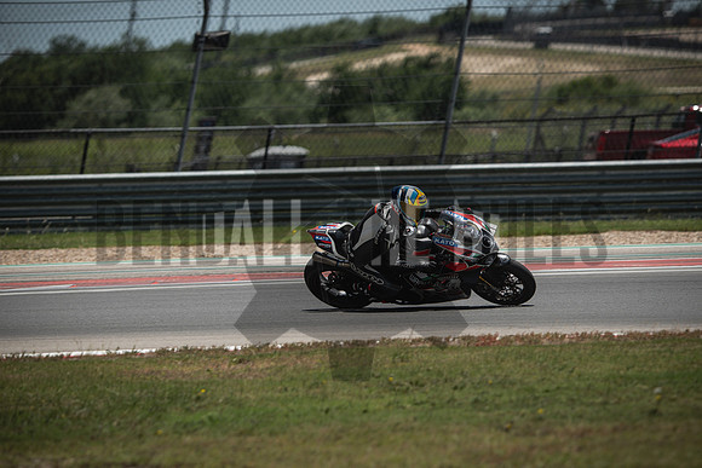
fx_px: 5851
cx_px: 351
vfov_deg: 4.6
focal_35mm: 300
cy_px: 234
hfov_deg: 6.9
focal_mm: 200
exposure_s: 1/2000
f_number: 3.2
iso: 125
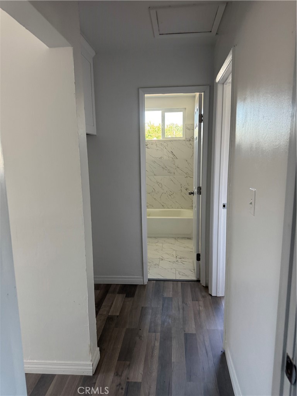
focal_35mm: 24
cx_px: 148
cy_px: 198
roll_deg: +0.0
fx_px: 275
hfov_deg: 56.8
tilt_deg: -13.5
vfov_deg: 71.6
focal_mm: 6.76
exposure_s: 1/121
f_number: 1.78
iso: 200
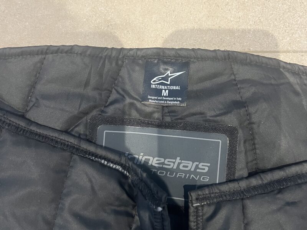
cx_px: 154
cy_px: 115
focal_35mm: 26
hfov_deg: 67.3
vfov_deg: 53.1
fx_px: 231
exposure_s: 1/50
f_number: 1.5
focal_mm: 5.7
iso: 320
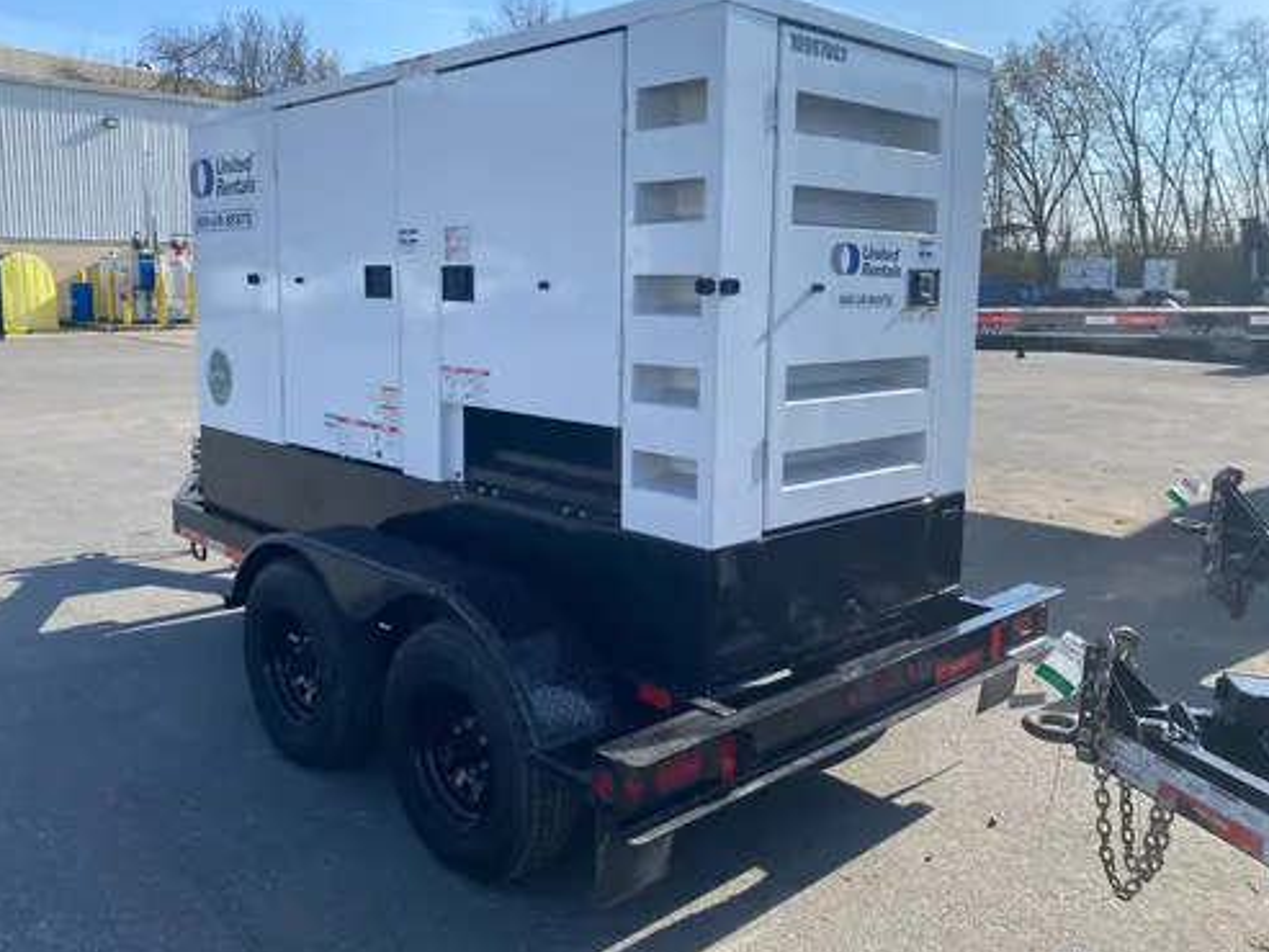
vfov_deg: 48.2
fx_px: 1063
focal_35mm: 29
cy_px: 434
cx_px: 579
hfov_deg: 61.5
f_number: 1.8
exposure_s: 1/1996
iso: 32
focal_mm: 4.25
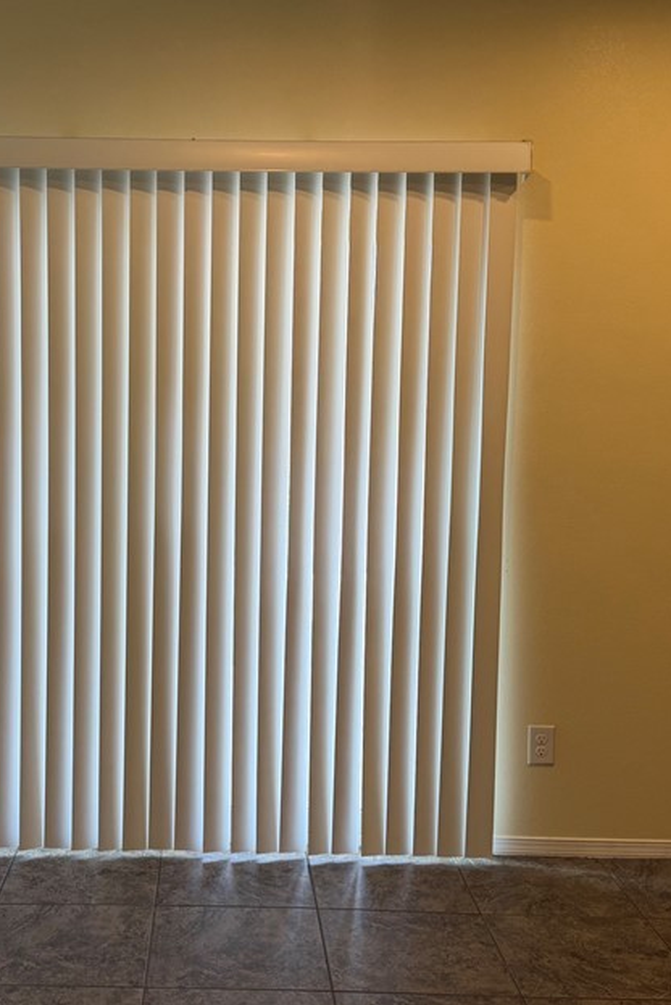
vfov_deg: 47.4
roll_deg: +0.0
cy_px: 503
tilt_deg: -3.5
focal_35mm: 41
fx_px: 1145
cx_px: 187
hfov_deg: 32.2
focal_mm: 6.76
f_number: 1.78
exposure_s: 1/120
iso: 100
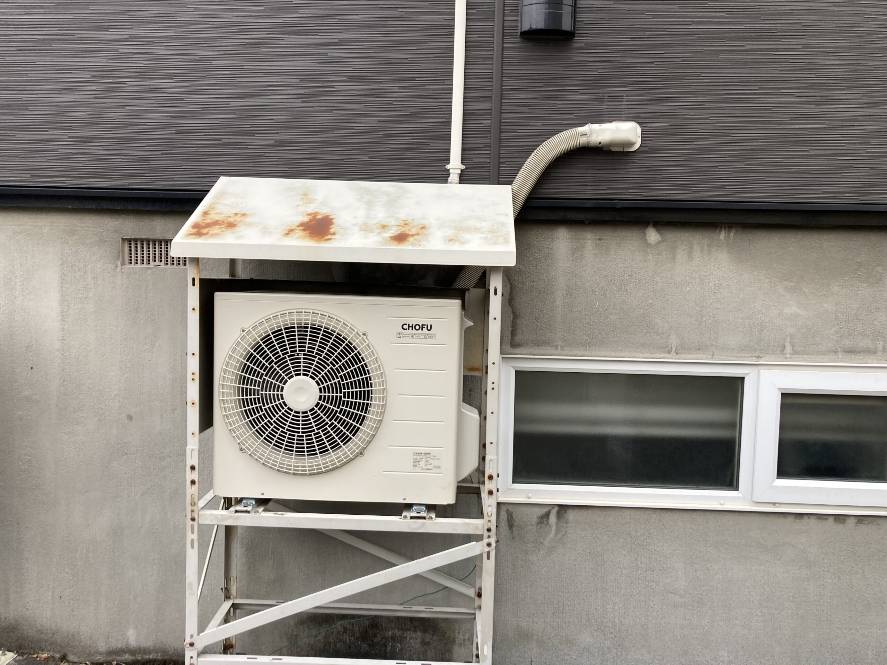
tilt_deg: -5.4
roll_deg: -2.0
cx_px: 444
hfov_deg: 63.4
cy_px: 332
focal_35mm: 28
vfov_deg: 49.7
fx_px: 717
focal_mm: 3.99
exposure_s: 1/121
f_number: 1.8
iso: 50
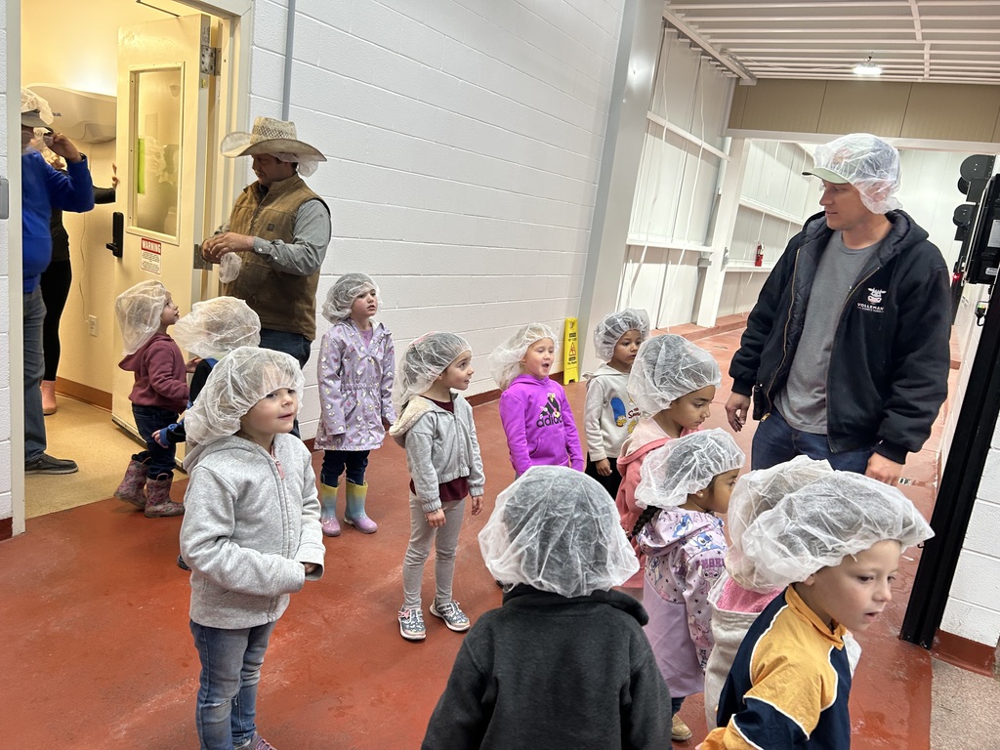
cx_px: 500
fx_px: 751
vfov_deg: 53.1
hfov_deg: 67.3
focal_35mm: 26
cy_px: 375
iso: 100
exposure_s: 1/60
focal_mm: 5.7
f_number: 1.5
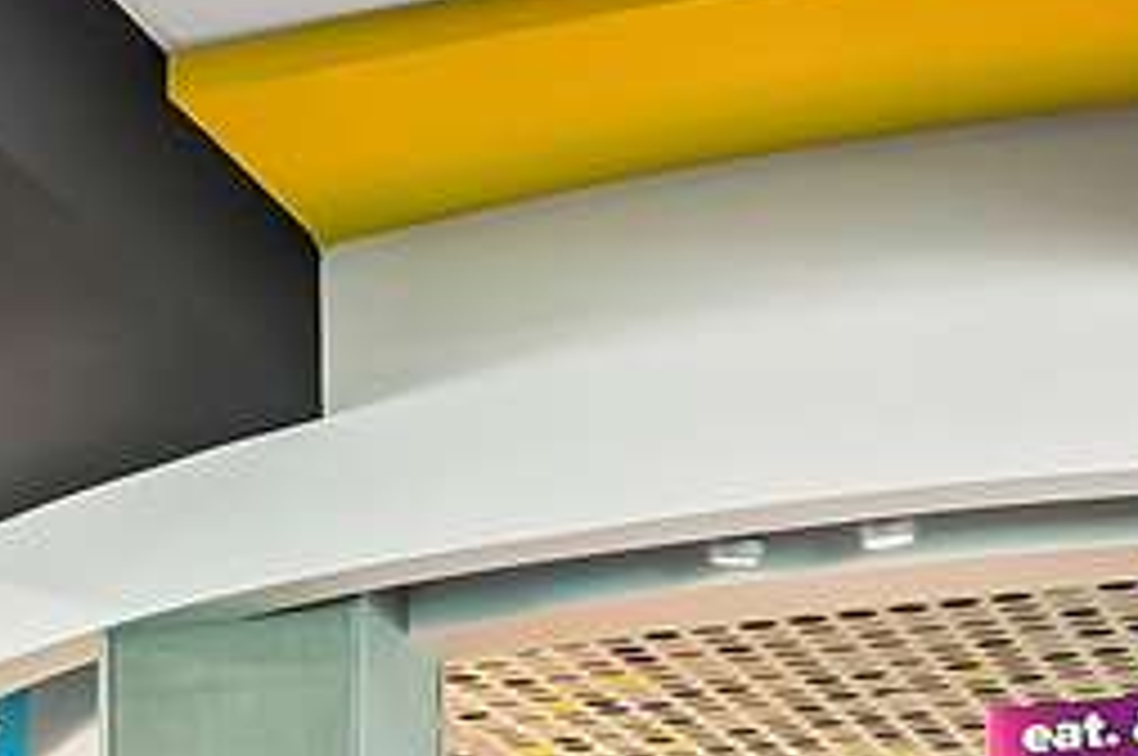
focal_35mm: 98
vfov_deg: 12.8
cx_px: -247
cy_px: 1323
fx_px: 3093
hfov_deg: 19.6
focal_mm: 11
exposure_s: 1/8
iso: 200
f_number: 5
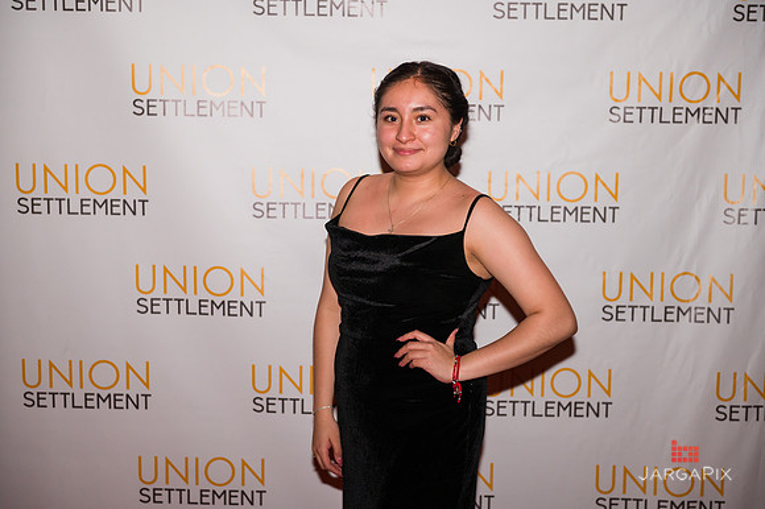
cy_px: 254
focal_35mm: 58
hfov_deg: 34.5
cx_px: 382
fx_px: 1232
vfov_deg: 23.4
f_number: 4
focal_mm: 58
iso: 1000
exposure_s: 1/200
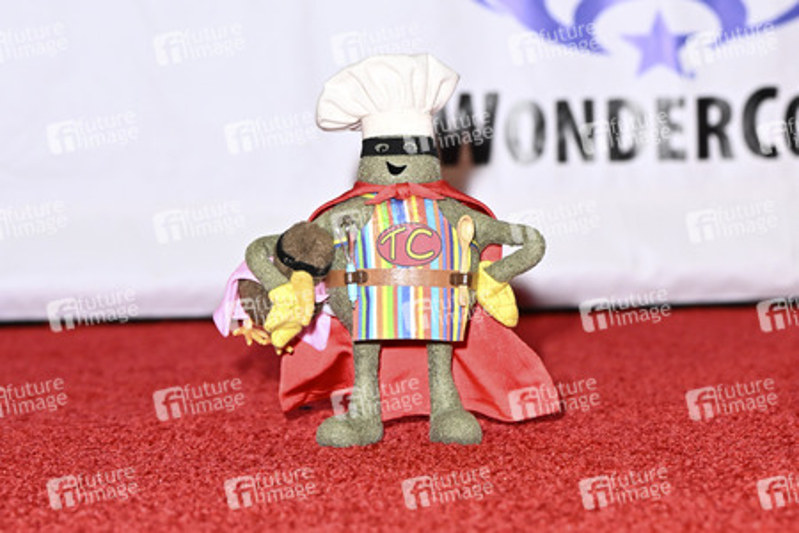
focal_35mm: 83
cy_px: 266
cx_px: 400
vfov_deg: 16.5
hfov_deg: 24.5
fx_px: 1842
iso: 1250
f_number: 6.3
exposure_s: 1/200
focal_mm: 83
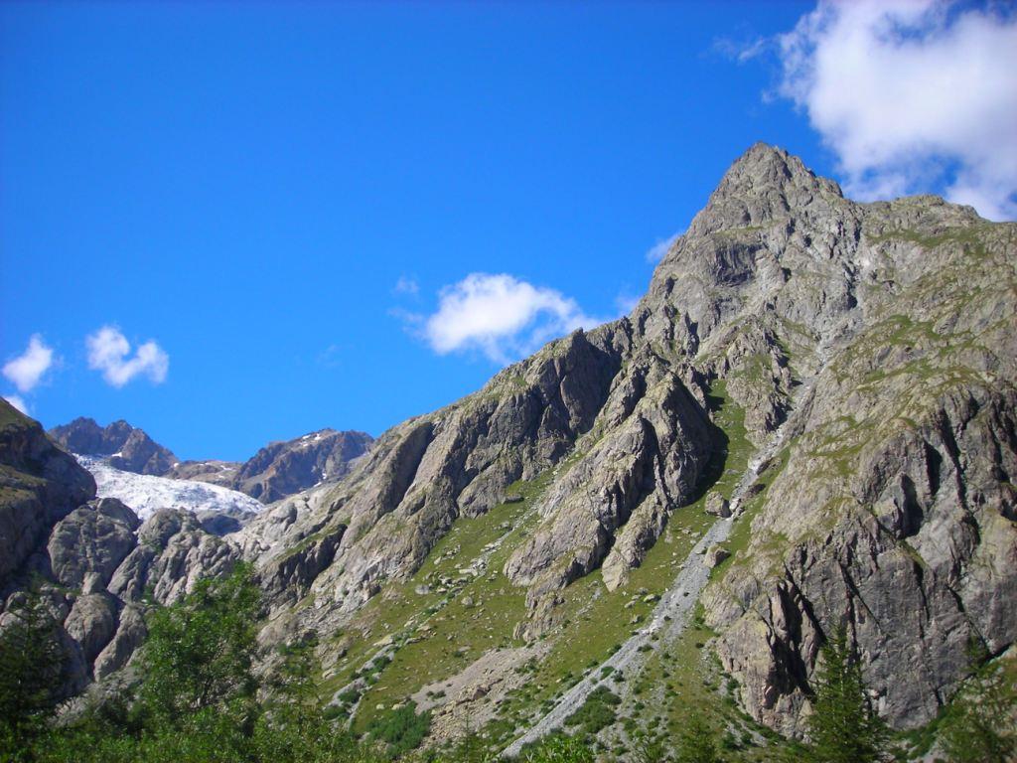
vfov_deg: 37.7
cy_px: 382
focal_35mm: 38
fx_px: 1116
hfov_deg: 49.0
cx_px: 508
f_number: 6.4
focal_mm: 6.3
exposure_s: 1/156
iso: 50
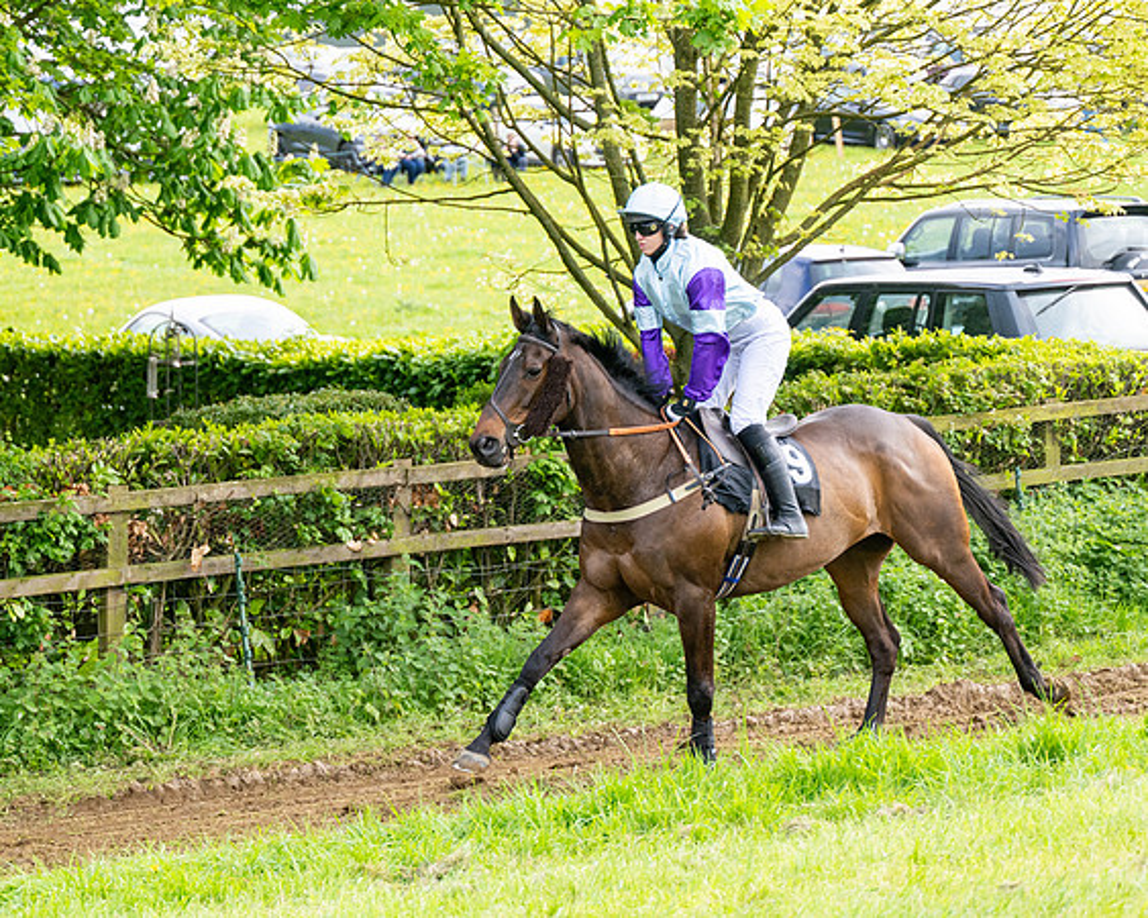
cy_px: 465
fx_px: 4963
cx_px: 677
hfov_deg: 13.2
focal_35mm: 146
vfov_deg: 10.6
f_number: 4
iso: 400
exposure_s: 1/1250
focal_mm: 98
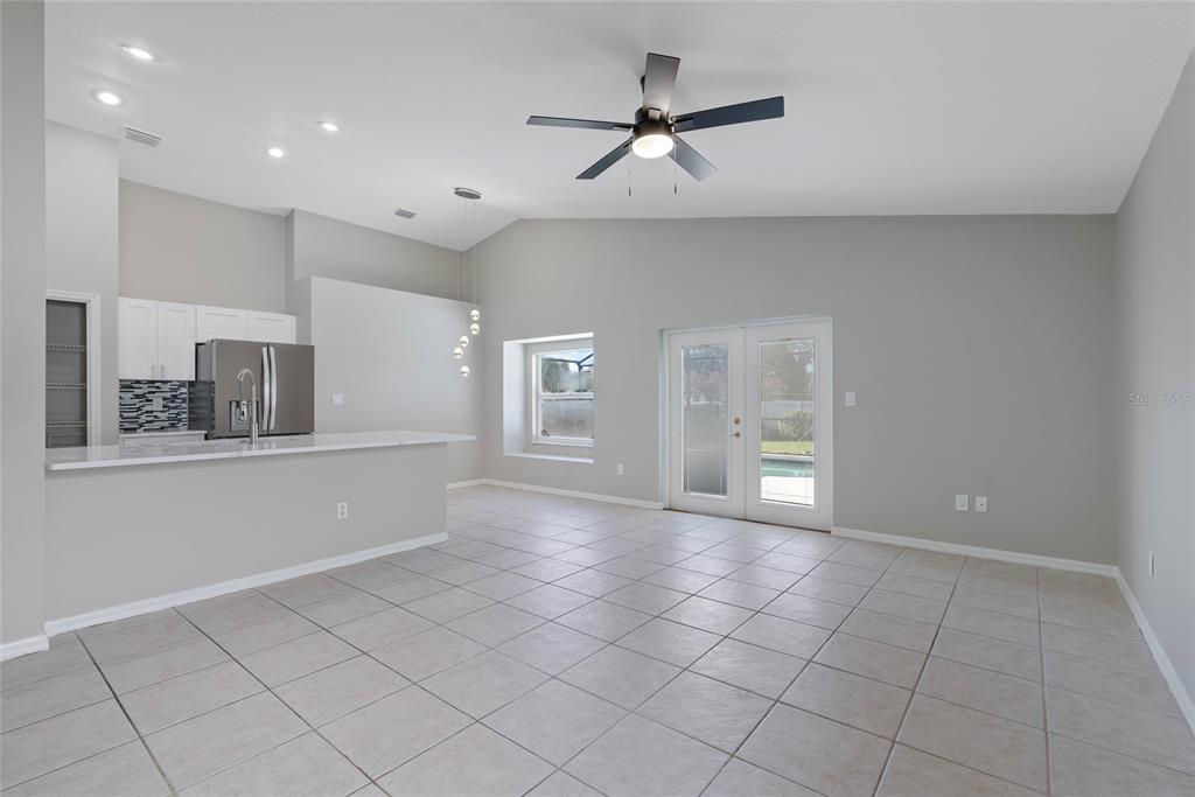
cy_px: 398
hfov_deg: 96.7
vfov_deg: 73.8
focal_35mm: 16
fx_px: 531
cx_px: 598
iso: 100
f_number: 8
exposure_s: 1/2.5
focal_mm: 16
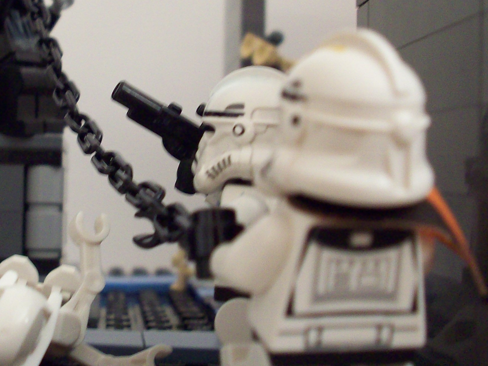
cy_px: 139
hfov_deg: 29.4
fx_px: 916
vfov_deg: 22.5
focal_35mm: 65
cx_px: 133
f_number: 2.8
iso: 160
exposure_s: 1/11.5
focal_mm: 6.2
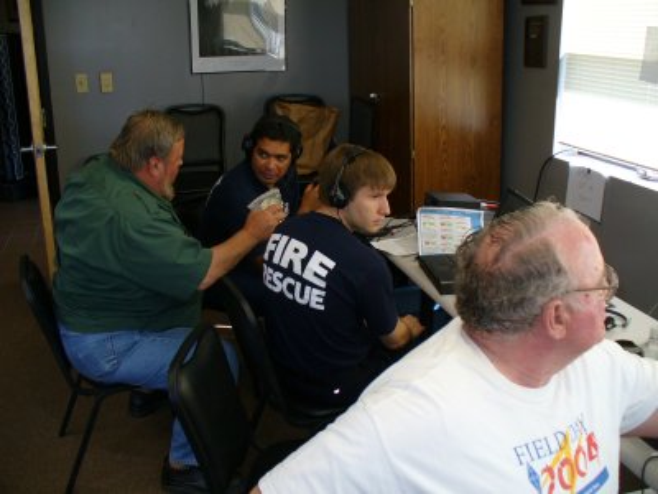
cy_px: 247
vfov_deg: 38.7
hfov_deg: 50.1
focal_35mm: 37
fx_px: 703
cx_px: 329
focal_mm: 6.1
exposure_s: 1/60
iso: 100
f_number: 2.8
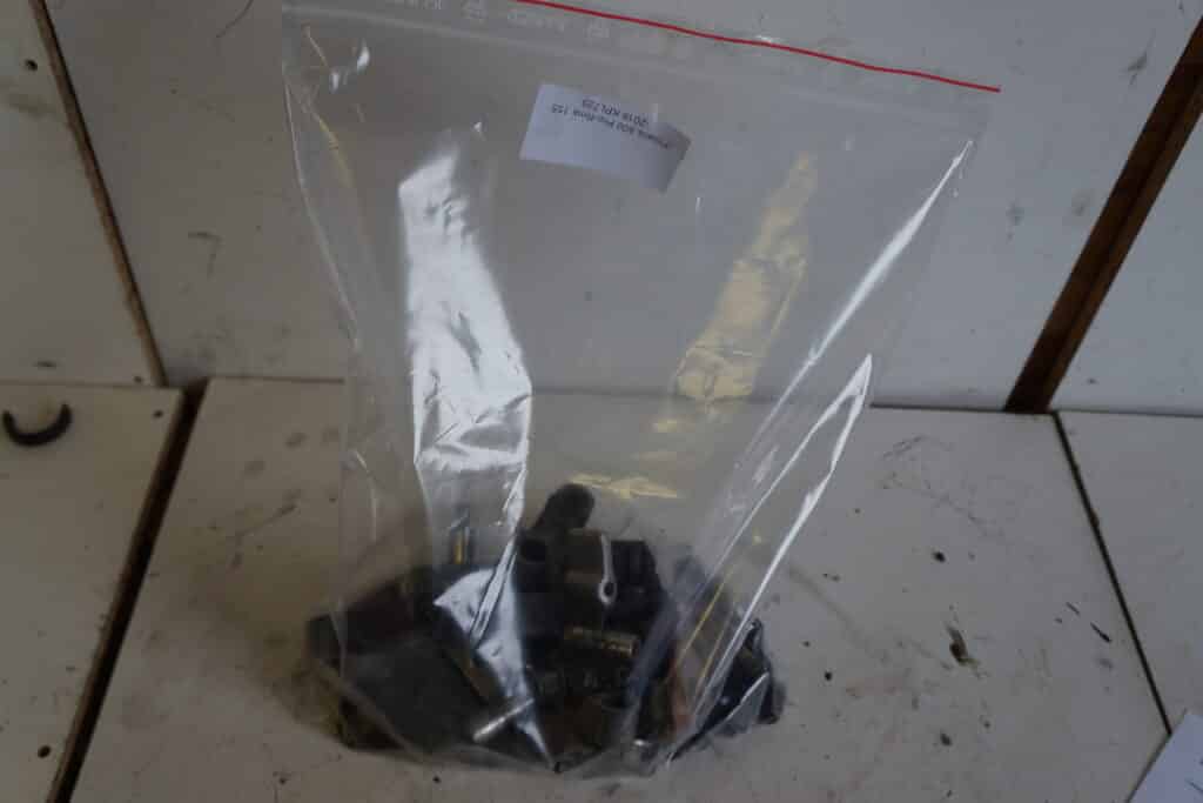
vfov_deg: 43.6
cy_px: 402
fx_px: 1003
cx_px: 602
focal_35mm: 30
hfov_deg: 61.9
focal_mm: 20
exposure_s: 1/60
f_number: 4
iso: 160
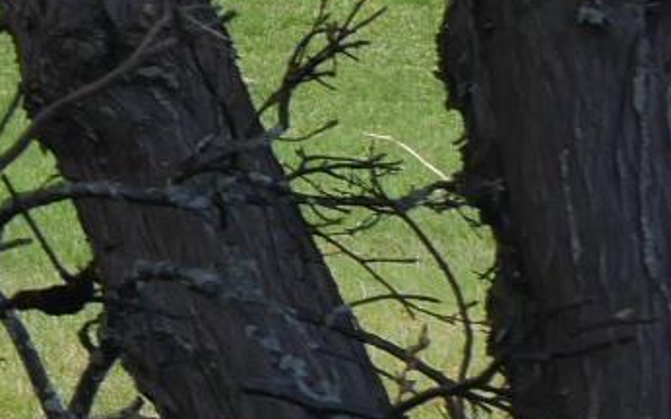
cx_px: -1505
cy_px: -361
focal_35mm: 195
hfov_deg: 8.5
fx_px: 3565
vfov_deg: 6.6
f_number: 7.1
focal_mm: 14
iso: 200
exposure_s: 1/320
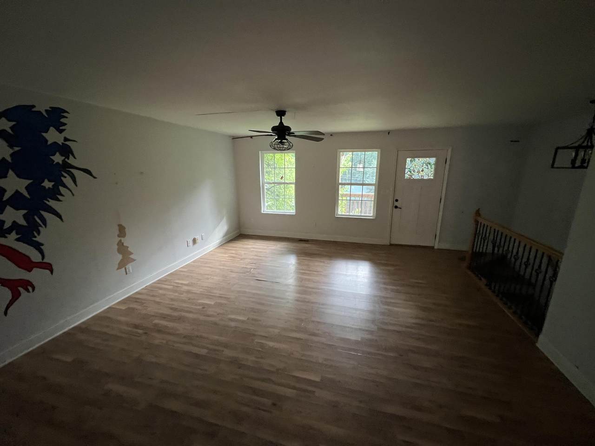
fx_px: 223
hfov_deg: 106.2
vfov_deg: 89.9
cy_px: 223
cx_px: 298
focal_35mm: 13
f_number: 1.8
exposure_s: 1/60
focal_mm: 1.57
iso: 500
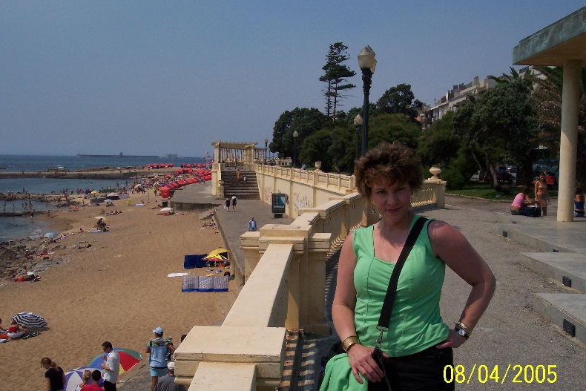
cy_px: 207
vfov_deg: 33.4
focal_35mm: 40
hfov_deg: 48.5
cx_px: 291
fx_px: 651
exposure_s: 1/1000
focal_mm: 8
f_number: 4.8
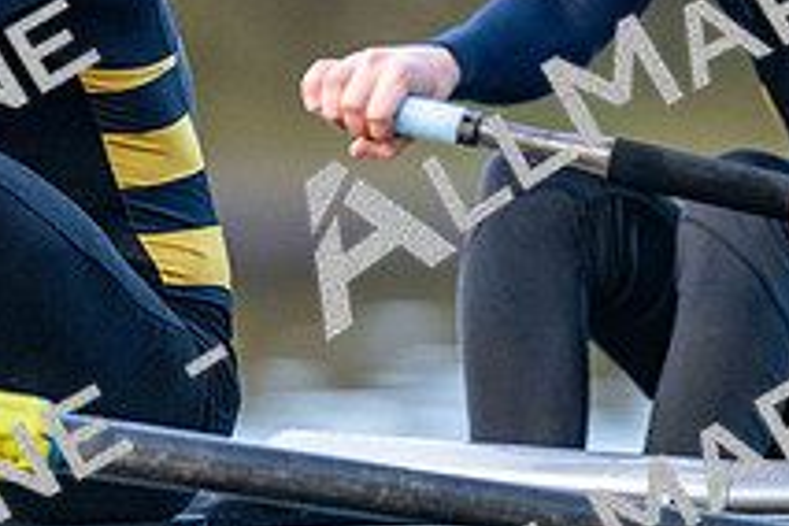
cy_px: -13
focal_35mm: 1632
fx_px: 35765
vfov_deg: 0.8
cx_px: -11
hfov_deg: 1.3
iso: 4500
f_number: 4
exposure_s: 1/2500
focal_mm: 600
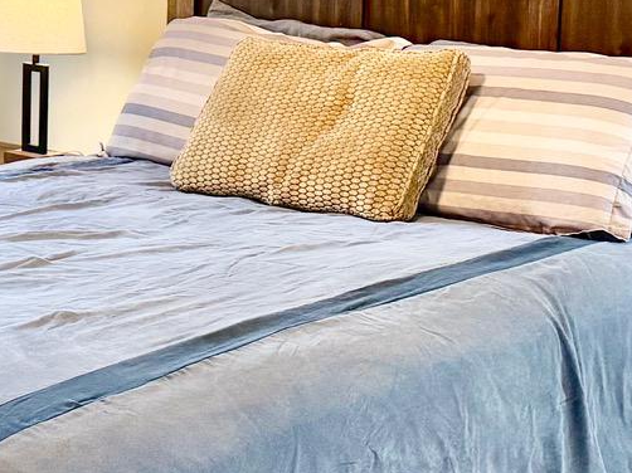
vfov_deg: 14.9
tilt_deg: -5.8
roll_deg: -1.7
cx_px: 259
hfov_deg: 20.0
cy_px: 54
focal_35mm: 98
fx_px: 1788
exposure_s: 1/120
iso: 320
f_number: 1.78
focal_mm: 6.76
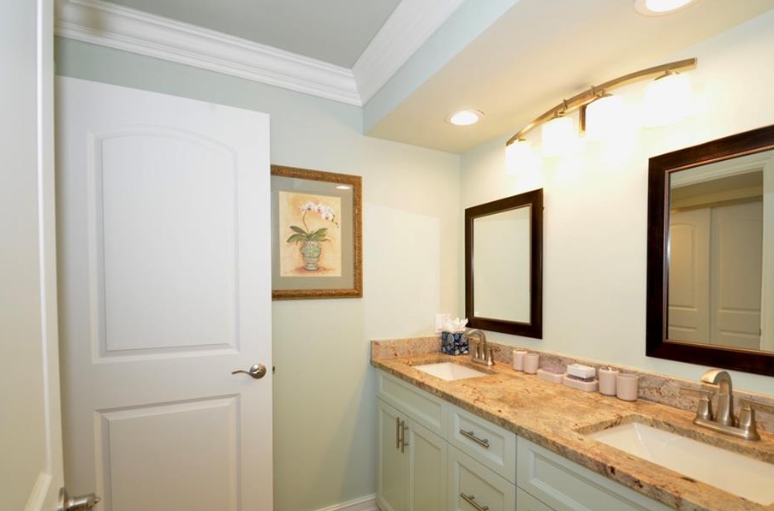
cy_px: 278
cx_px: 408
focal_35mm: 17
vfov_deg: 70.0
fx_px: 364
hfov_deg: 93.4
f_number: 5.6
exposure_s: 1/60
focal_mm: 10
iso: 400
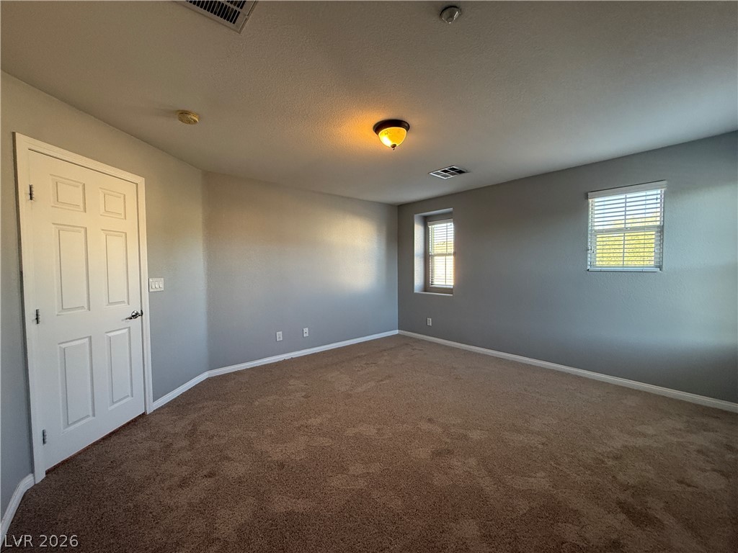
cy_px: 276
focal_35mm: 14
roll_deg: +0.5
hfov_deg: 102.1
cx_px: 369
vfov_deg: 85.7
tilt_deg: -1.0
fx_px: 298
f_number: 2.2
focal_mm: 2.22
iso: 320
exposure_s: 1/120
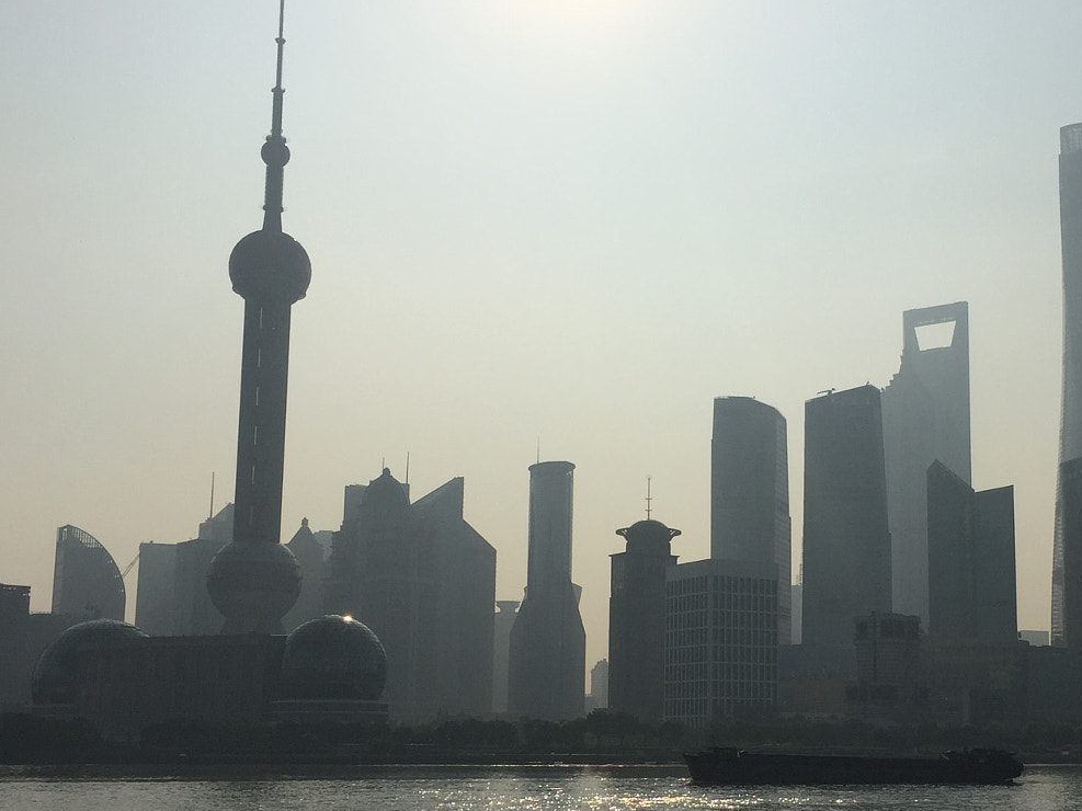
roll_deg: -1.9
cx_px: 728
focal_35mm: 47
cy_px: 521
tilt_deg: +7.8
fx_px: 1469
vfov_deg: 30.7
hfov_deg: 39.9
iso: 32
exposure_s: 1/13333
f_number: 2.2
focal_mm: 4.15
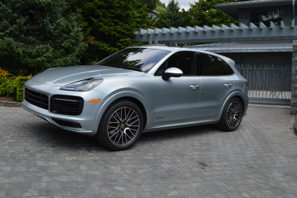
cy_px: 99
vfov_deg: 36.8
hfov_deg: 53.2
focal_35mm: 36
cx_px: 148
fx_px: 297
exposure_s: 1/200
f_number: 7.1
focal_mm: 24
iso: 100
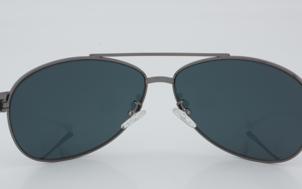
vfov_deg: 14.4
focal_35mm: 91
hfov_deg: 22.9
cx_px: 160
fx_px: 745
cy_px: 105
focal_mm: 55
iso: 100
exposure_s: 1/3
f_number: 32
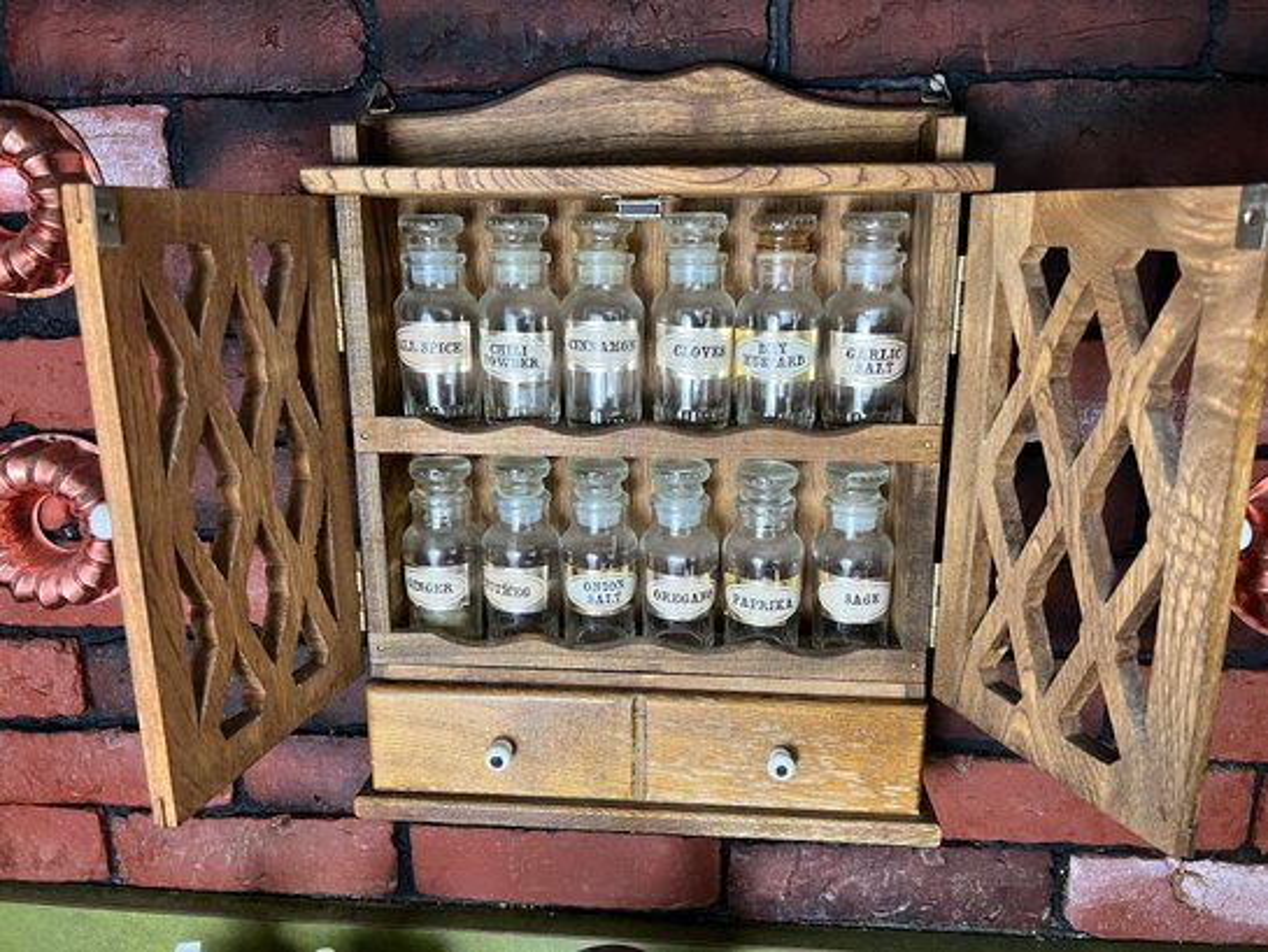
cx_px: 634
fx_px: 953
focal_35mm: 26
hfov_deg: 67.3
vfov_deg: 53.1
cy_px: 476
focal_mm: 5.7
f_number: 1.5
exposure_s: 1/60
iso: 250
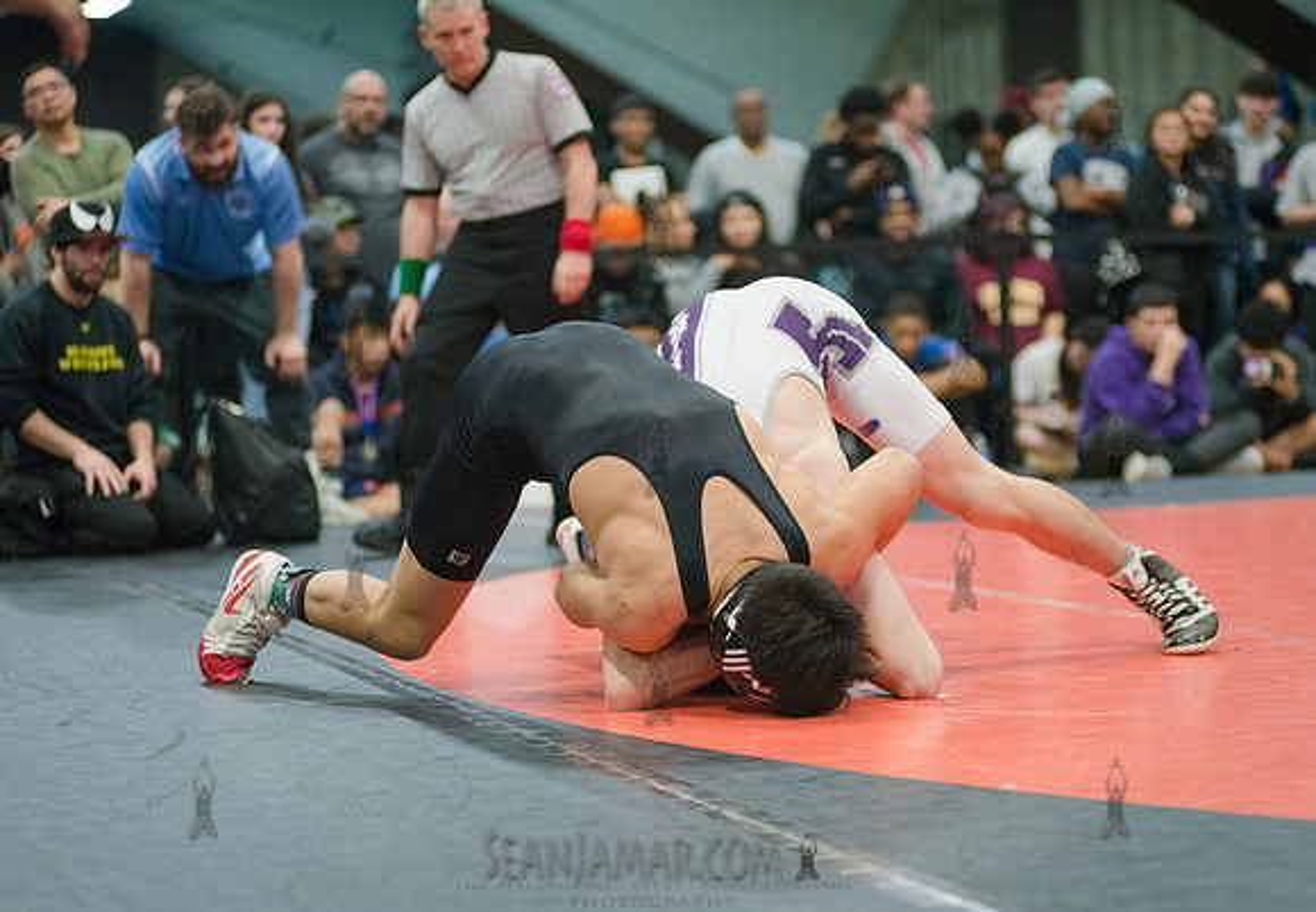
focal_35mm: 85
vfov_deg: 16.6
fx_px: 3132
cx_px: 705
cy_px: 470
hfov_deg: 23.7
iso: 4000
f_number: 2.8
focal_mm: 80
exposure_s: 1/320
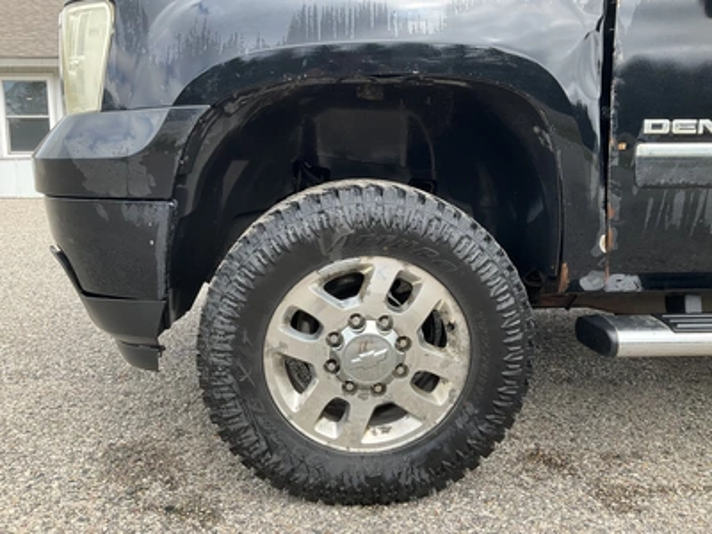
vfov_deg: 48.2
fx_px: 596
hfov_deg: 61.7
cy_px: 267
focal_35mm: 29
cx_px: 356
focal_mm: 3
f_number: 1.8
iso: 25
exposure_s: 1/344
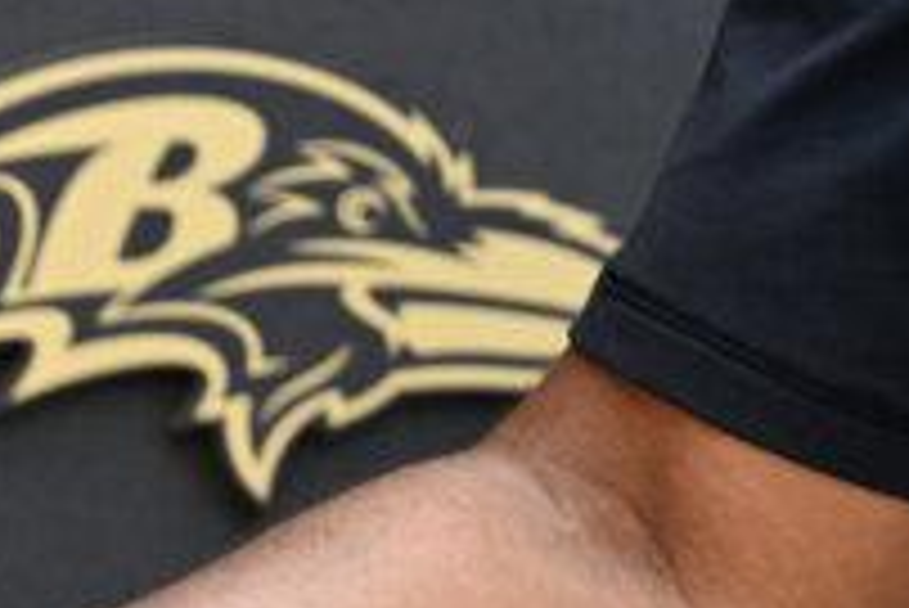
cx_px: 1809
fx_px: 22513
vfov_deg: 1.5
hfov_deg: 2.3
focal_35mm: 891
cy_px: -383
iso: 500
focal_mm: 150
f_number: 4
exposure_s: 1/1000
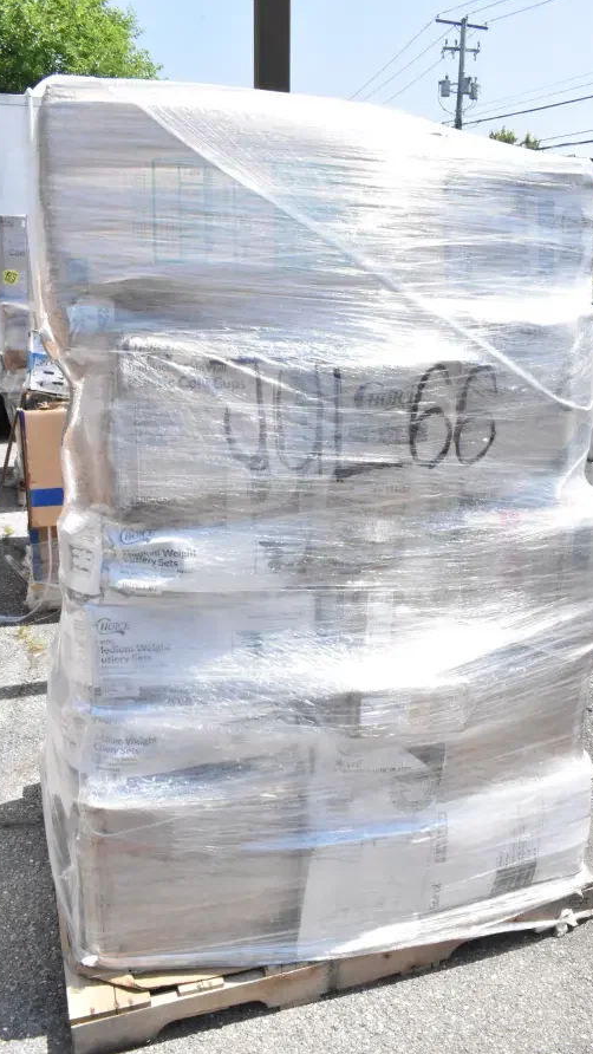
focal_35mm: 29
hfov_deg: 40.1
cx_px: 327
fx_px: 810
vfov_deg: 66.1
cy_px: 537
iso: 6400
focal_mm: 18
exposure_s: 1/1600
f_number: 20
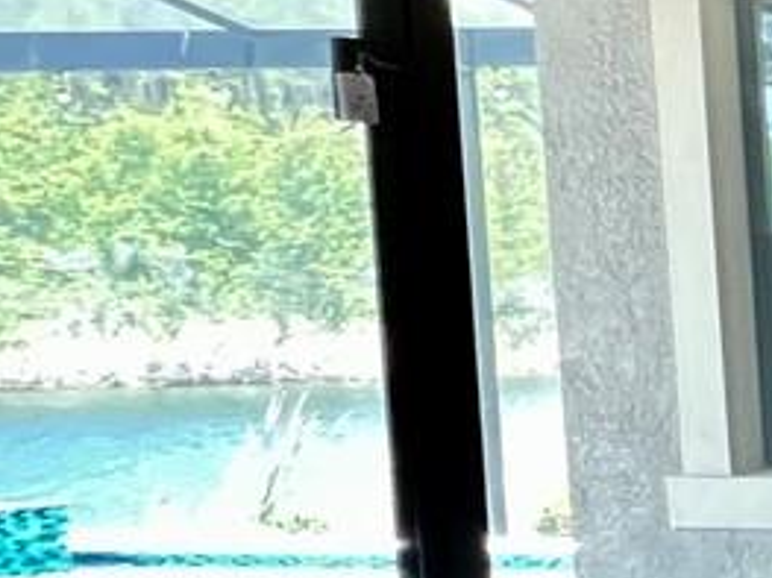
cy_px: 437
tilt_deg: -3.6
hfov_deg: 11.6
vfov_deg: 18.5
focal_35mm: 79
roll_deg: +0.0
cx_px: 2298
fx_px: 1761
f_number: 1.8
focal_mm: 1.57
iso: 125
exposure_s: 1/60
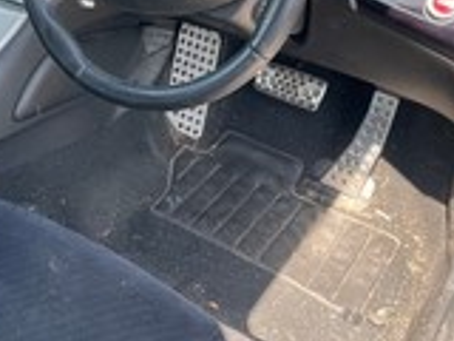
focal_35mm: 57
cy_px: 37
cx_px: 91
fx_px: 748
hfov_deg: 32.8
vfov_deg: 24.9
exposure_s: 1/159
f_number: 1.6
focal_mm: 4.2
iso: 32
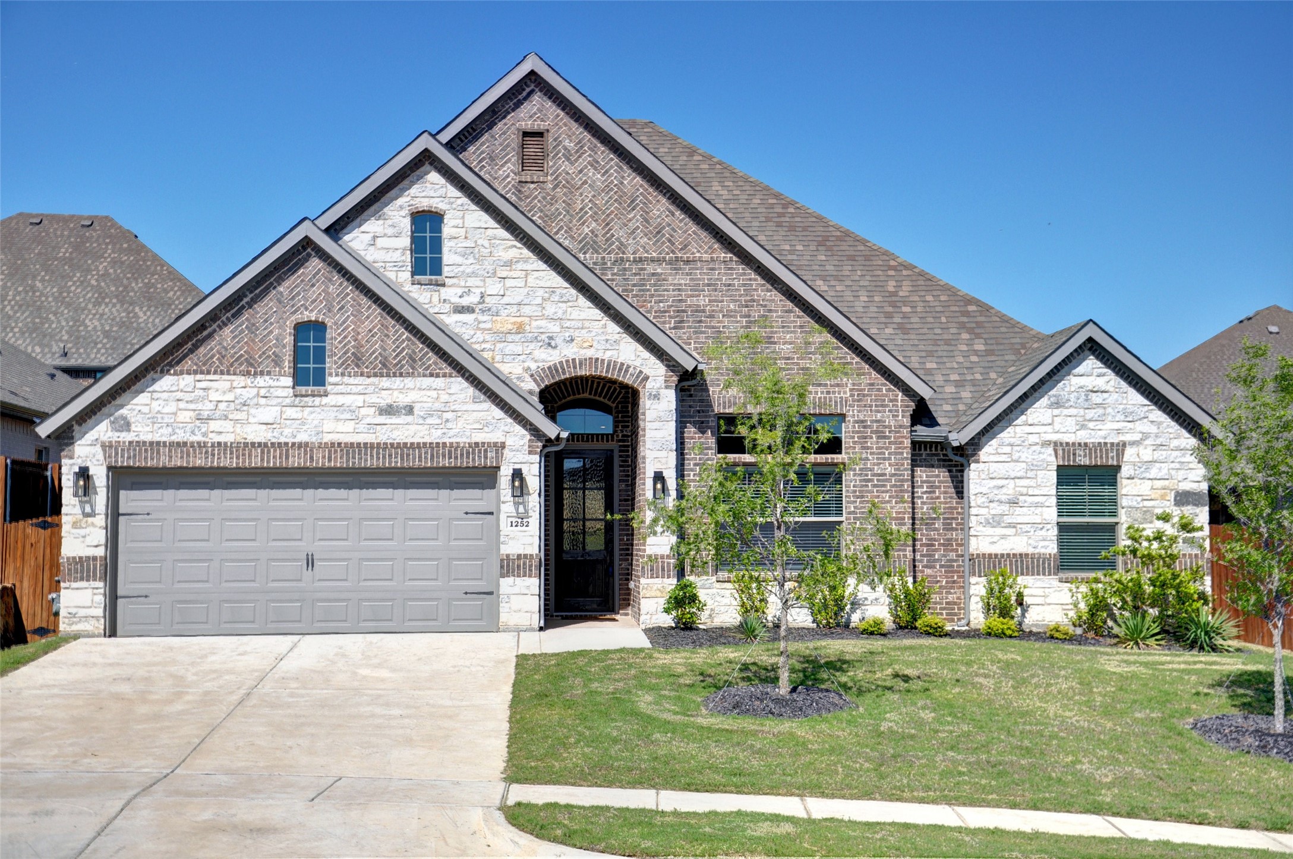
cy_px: 430
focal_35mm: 48
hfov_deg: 41.2
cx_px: 646
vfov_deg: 28.0
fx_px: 1722
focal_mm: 32
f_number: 5
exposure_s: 1/1250
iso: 200
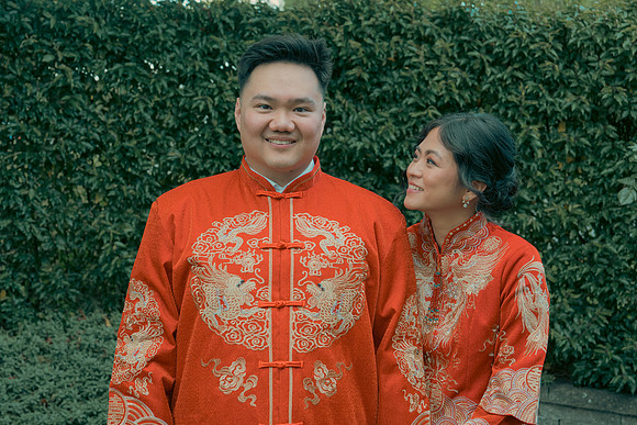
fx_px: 903
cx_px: 318
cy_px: 212
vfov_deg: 26.5
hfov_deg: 38.9
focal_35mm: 51
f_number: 5.6
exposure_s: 1/160
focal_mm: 51
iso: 500
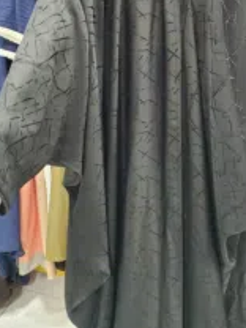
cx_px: 132
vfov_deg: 37.8
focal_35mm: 50
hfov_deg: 29.1
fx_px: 474
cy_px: 112
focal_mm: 4.3
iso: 640
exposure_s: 1/50
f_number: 2.4
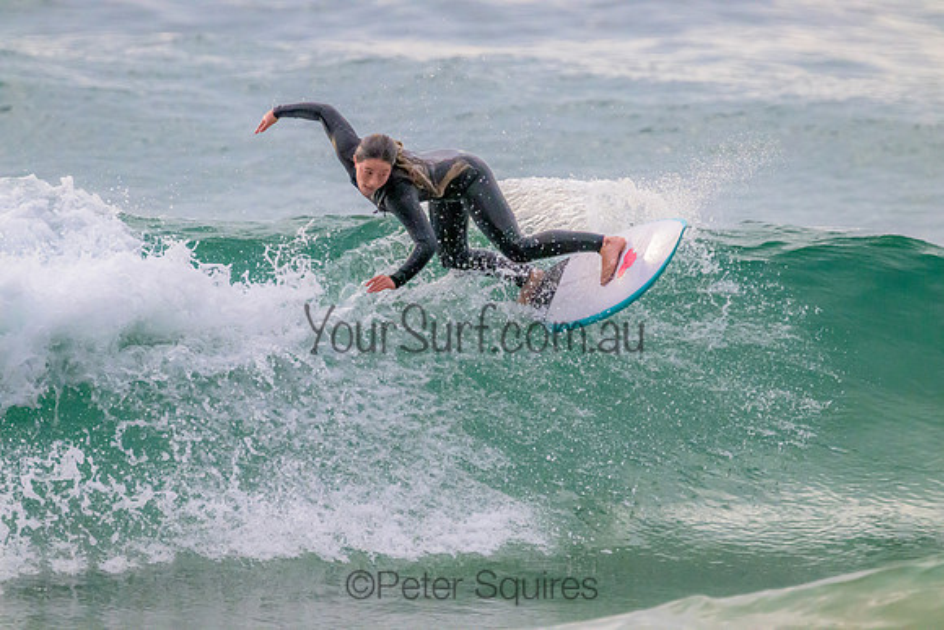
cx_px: 472
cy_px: 315
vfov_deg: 1.7
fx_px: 20982
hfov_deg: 2.6
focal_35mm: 800
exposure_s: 1/2000
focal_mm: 800
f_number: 11
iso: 14400
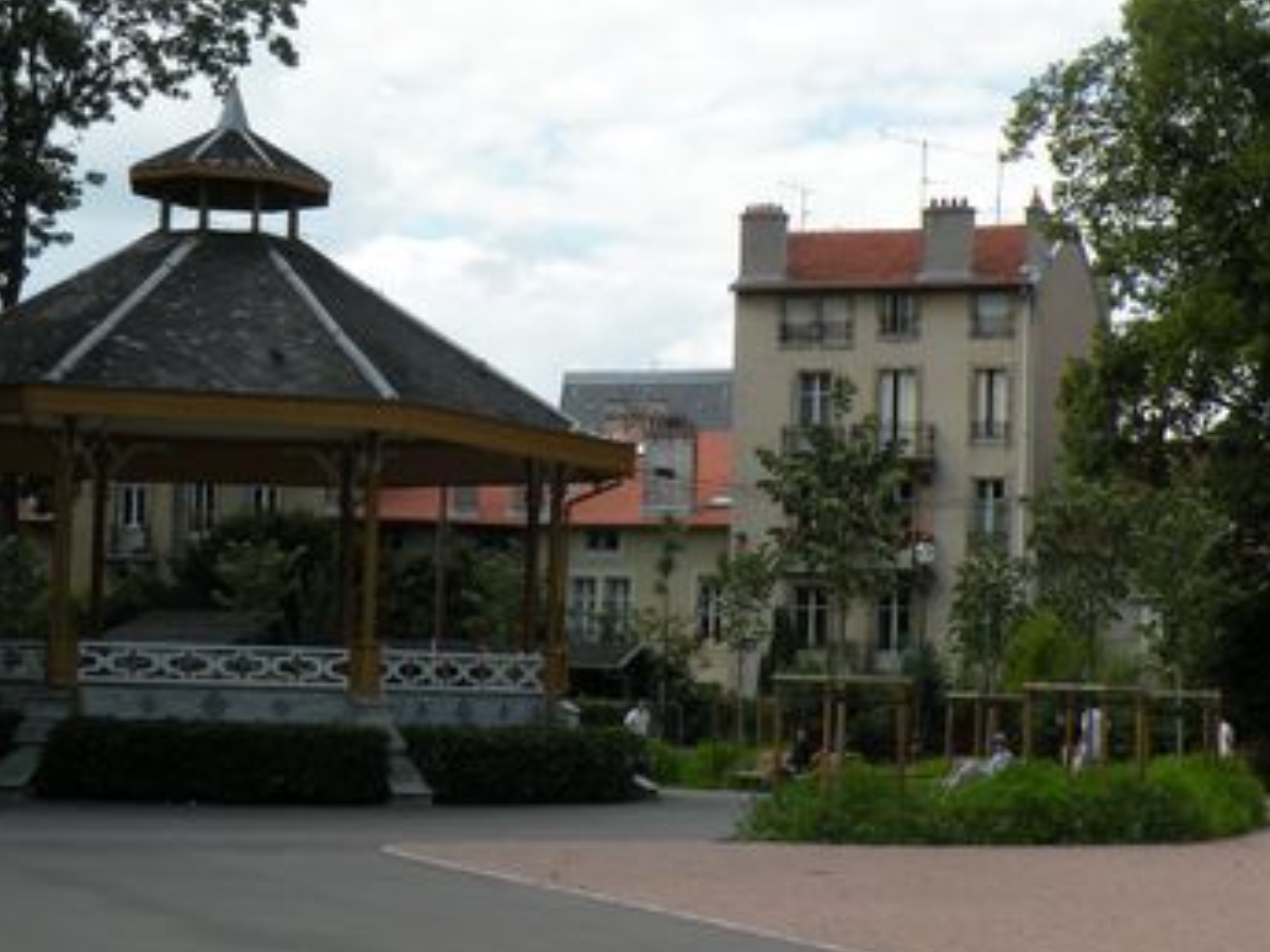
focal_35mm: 83
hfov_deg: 23.5
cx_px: 694
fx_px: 3045
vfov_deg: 17.7
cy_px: 618
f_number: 6.3
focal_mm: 9.8
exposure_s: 1/207
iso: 64
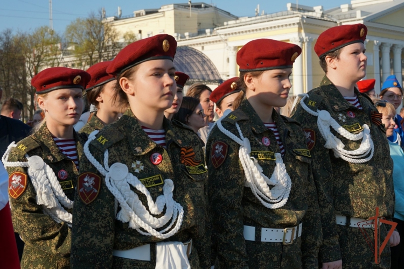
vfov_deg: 28.1
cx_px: 202
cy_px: 134
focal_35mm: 48
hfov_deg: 41.1
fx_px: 539
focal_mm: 32
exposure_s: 1/640
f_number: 4.5
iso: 100
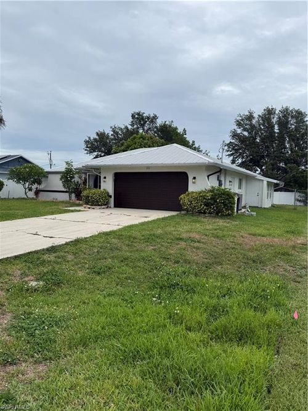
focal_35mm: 24
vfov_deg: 71.6
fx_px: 285
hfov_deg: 56.8
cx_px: 154
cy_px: 206
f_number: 1.78
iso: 80
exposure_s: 1/5714
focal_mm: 6.76
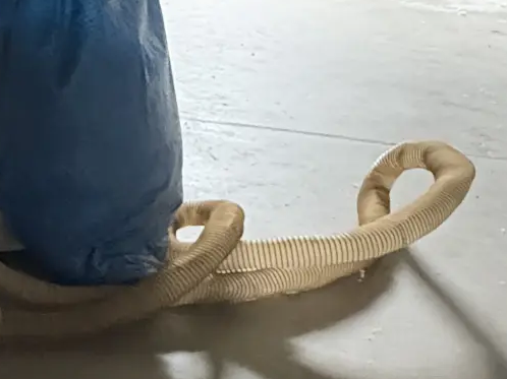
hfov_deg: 29.5
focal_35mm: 54
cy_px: 215
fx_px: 791
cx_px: -129
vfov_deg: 27.0
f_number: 2.2
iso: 1250
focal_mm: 2.22
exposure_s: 1/30
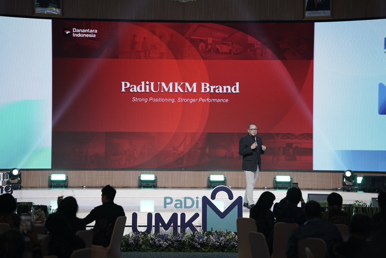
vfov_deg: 16.1
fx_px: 911
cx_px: 193
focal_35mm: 85
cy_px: 129
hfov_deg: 23.9
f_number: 2.2
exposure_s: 1/160
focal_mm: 85
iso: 160
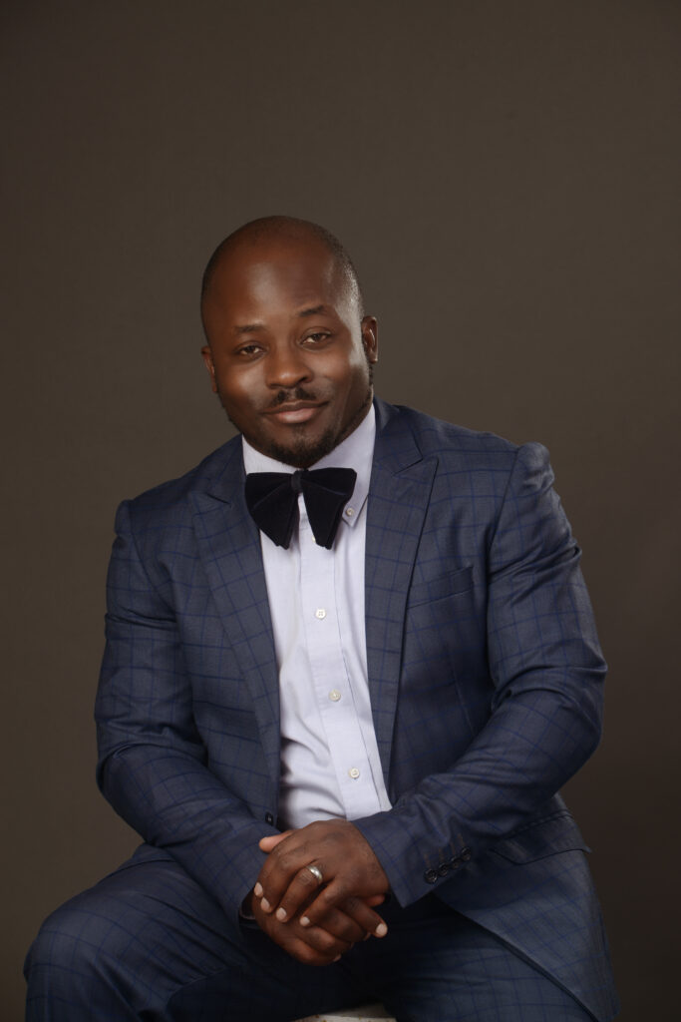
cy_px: 511
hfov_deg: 8.9
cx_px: 340
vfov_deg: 13.2
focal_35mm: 155
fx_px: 4396
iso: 100
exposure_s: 1/200
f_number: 6.3
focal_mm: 155
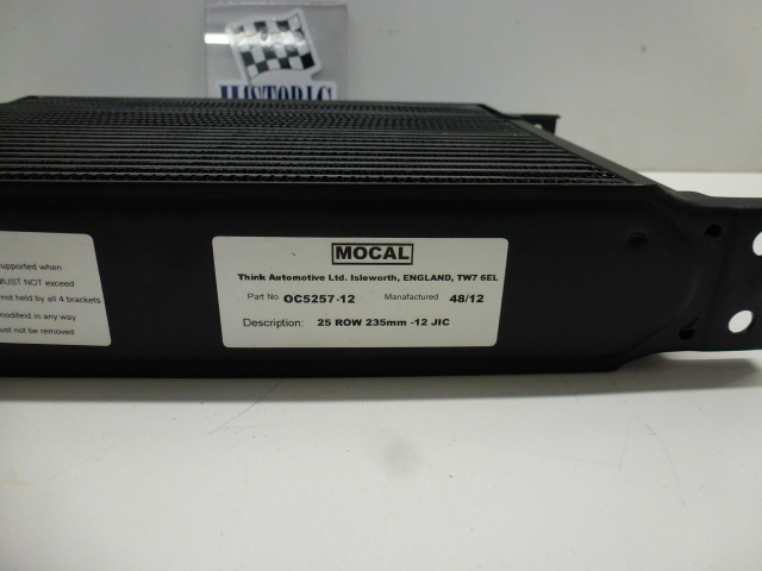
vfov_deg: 56.8
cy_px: 286
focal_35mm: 24
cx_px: 381
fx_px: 528
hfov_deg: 71.6
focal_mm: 4.3
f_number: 3.3
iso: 160
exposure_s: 1/60
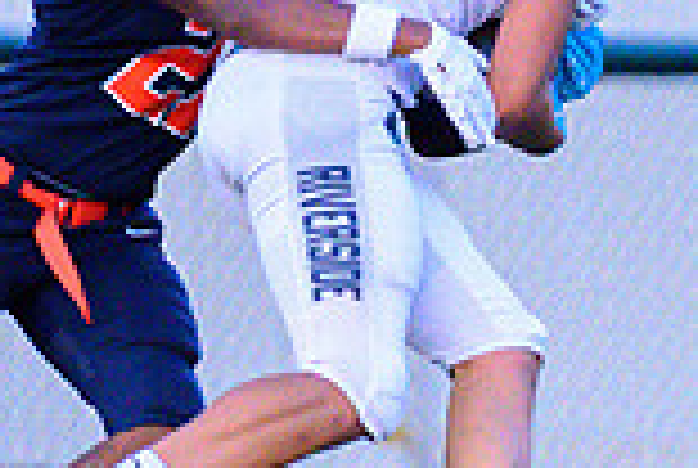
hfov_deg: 1.0
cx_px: 417
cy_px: 616
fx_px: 38832
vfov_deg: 0.7
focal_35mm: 1999
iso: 5000
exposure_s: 1/1600
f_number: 4
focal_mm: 280
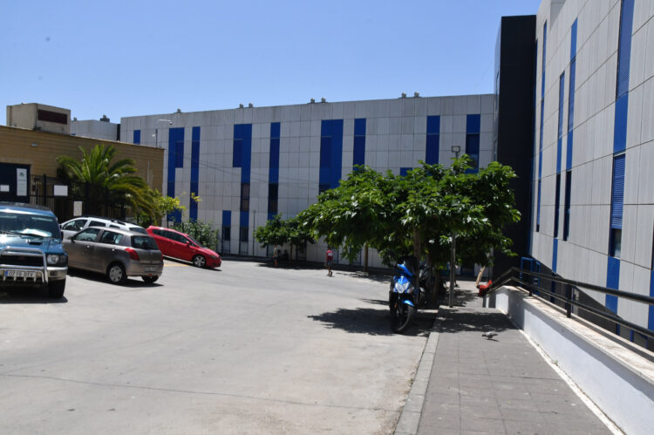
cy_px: 218
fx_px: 490
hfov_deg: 67.4
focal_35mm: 27
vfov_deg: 47.9
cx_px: 327
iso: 800
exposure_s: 1/800
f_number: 18
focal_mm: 18
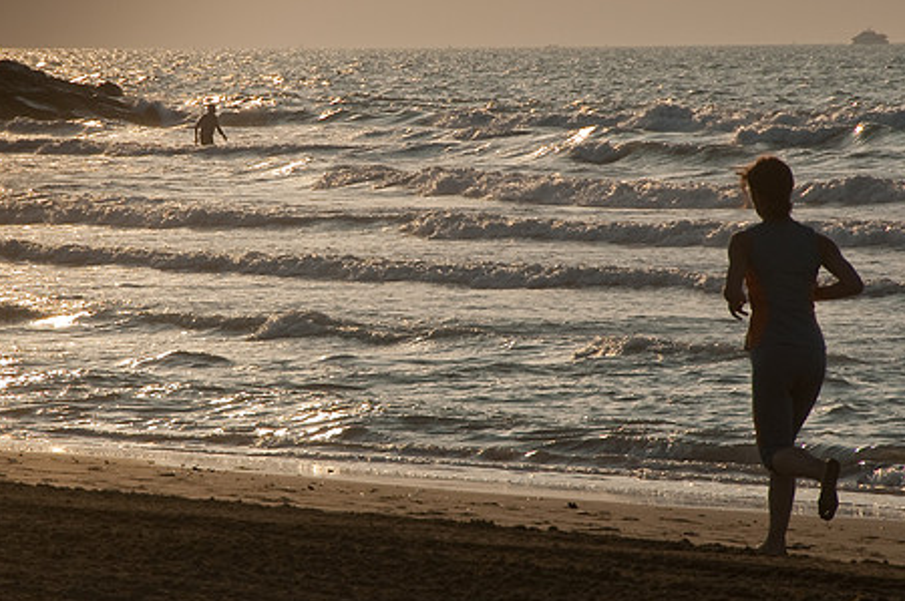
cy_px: 255
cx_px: 330
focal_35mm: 329
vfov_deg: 4.2
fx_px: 8262
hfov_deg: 6.3
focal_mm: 170
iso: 200
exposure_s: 1/500
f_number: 11
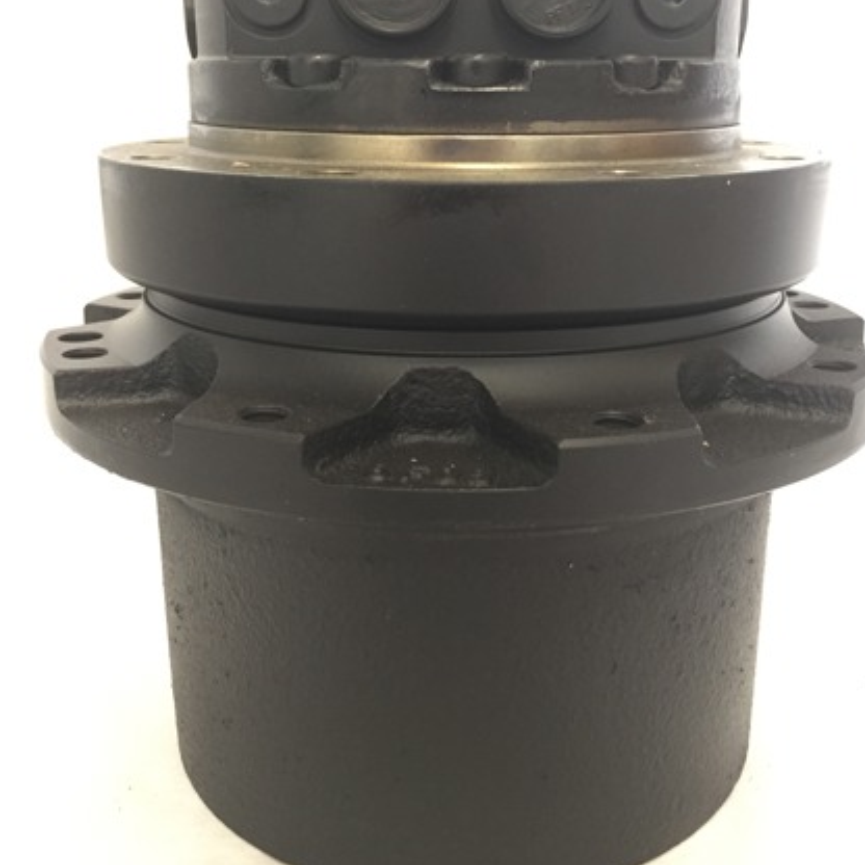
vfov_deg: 44.8
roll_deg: -0.4
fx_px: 1046
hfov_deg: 44.9
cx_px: 460
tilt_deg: -14.3
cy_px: 366
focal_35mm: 37
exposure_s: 1/24
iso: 250
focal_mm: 4.15
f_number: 2.2
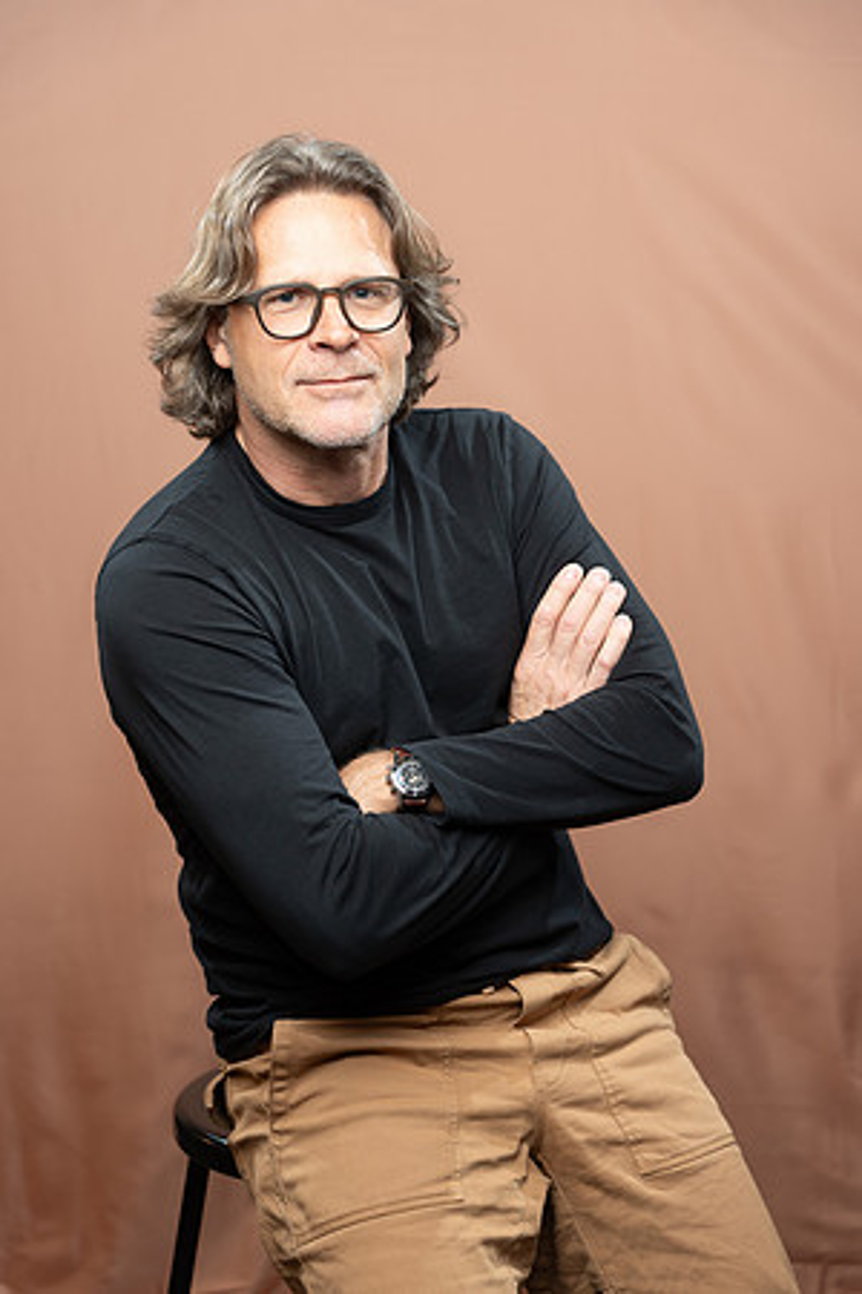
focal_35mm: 69
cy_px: 647
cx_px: 431
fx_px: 2478
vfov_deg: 29.2
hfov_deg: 19.7
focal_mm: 69
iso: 320
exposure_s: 1/160
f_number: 4
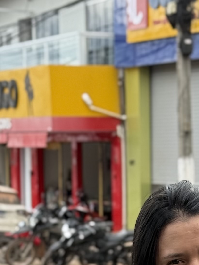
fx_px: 1356
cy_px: 347
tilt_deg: -8.0
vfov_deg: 10.9
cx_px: 274
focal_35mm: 177
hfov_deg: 8.3
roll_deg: -1.0
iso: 64
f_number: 1.78
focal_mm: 6.76
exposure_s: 1/951
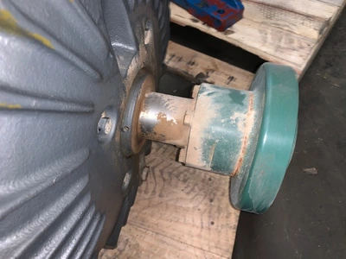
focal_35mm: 26
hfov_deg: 67.3
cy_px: 130
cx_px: 173
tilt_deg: -56.5
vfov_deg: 53.1
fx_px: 260
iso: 32
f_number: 1.8
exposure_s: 1/4
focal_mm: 4.25
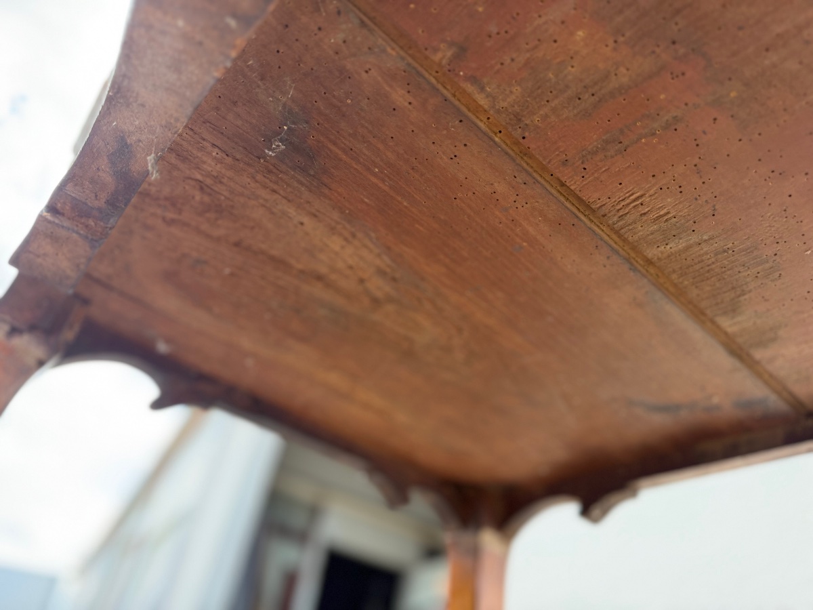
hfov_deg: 71.6
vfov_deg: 56.8
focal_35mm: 24
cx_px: 406
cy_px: 305
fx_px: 564
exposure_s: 1/210
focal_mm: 6.76
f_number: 1.78
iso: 125
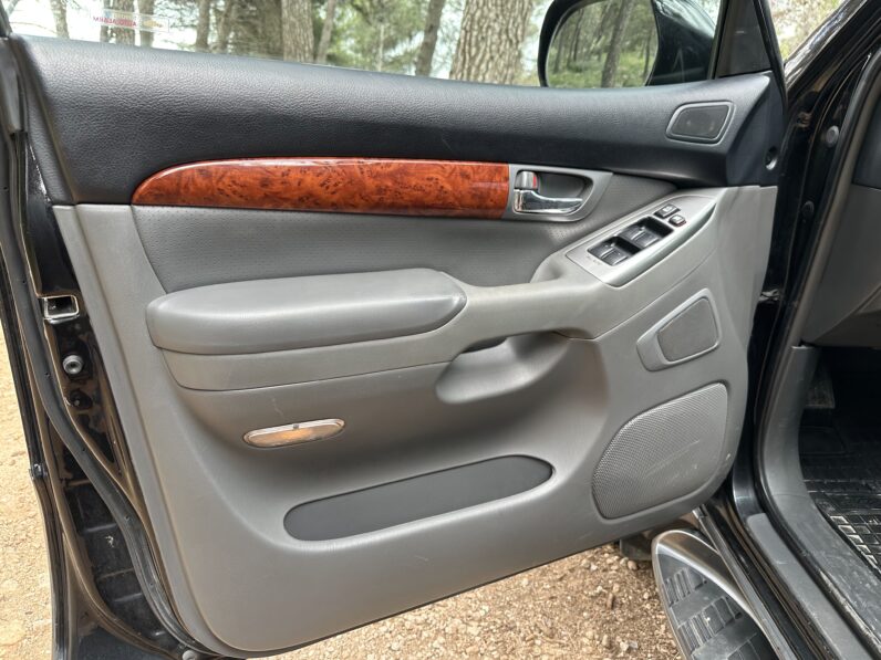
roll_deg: +5.4
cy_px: 330
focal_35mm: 24
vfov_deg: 56.8
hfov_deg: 71.6
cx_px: 440
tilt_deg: -20.5
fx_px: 611
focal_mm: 6.86
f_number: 1.78
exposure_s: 1/123
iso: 64
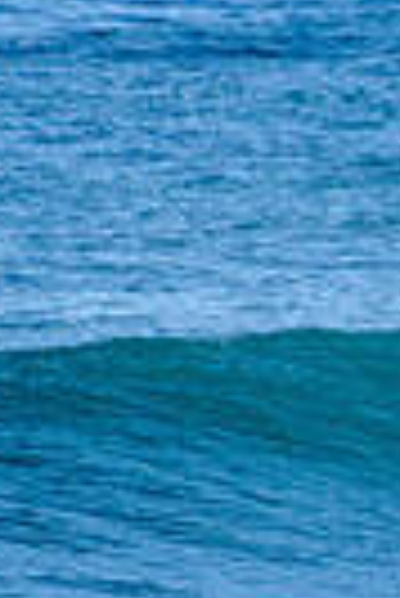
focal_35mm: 2668
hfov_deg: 0.5
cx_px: 1351
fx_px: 44348
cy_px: 422
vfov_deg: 0.8
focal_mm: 500
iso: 280
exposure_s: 1/2000
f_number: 5.6
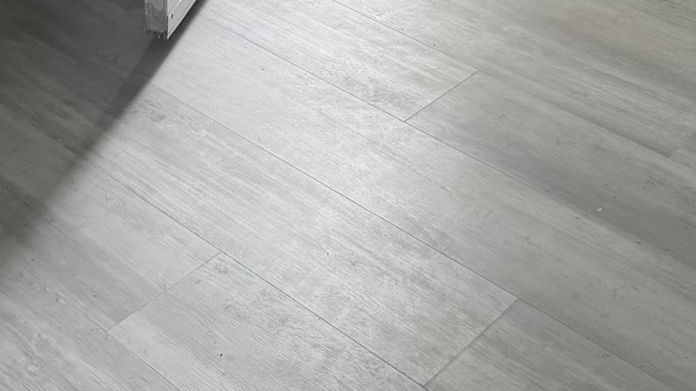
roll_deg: +2.4
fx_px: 1347
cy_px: -502
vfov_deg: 13.1
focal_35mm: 73
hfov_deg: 28.9
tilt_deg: -7.8
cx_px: 272
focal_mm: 6.76
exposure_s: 1/121
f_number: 1.78
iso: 80
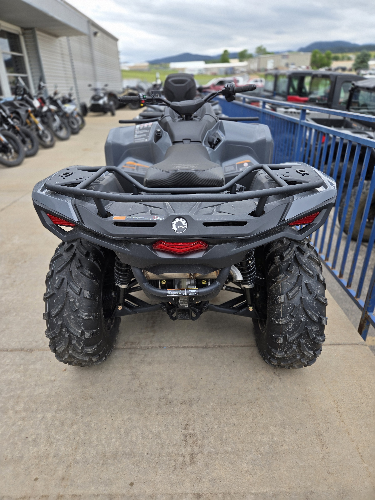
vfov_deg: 73.9
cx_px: 188
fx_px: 332
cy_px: 250
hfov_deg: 58.9
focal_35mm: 23
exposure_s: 1/719
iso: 40
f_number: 1.8
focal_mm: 5.4
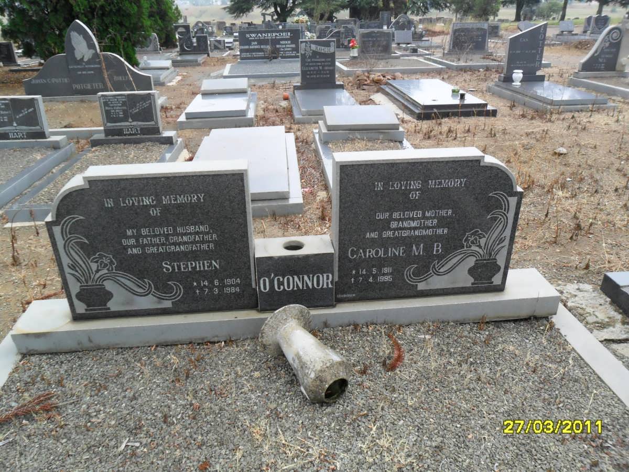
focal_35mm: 27
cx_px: 314
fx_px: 491
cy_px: 236
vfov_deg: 51.4
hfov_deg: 65.3
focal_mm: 4.9
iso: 100
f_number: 3.5
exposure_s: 1/250
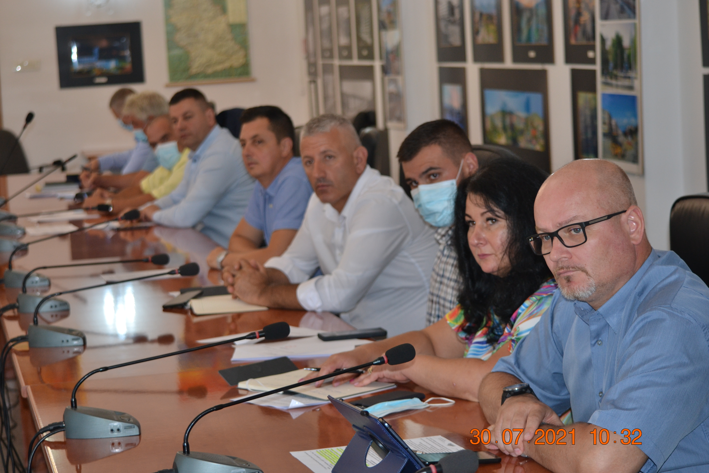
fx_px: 1831
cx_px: 354
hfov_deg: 21.9
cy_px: 236
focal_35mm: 93
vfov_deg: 14.7
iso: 400
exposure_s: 1/100
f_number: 4.5
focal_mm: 62
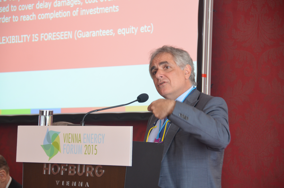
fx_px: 1240
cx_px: 142
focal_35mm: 158
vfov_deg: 8.7
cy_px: 94
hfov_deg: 13.1
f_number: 5.3
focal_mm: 105
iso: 800
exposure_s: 1/20
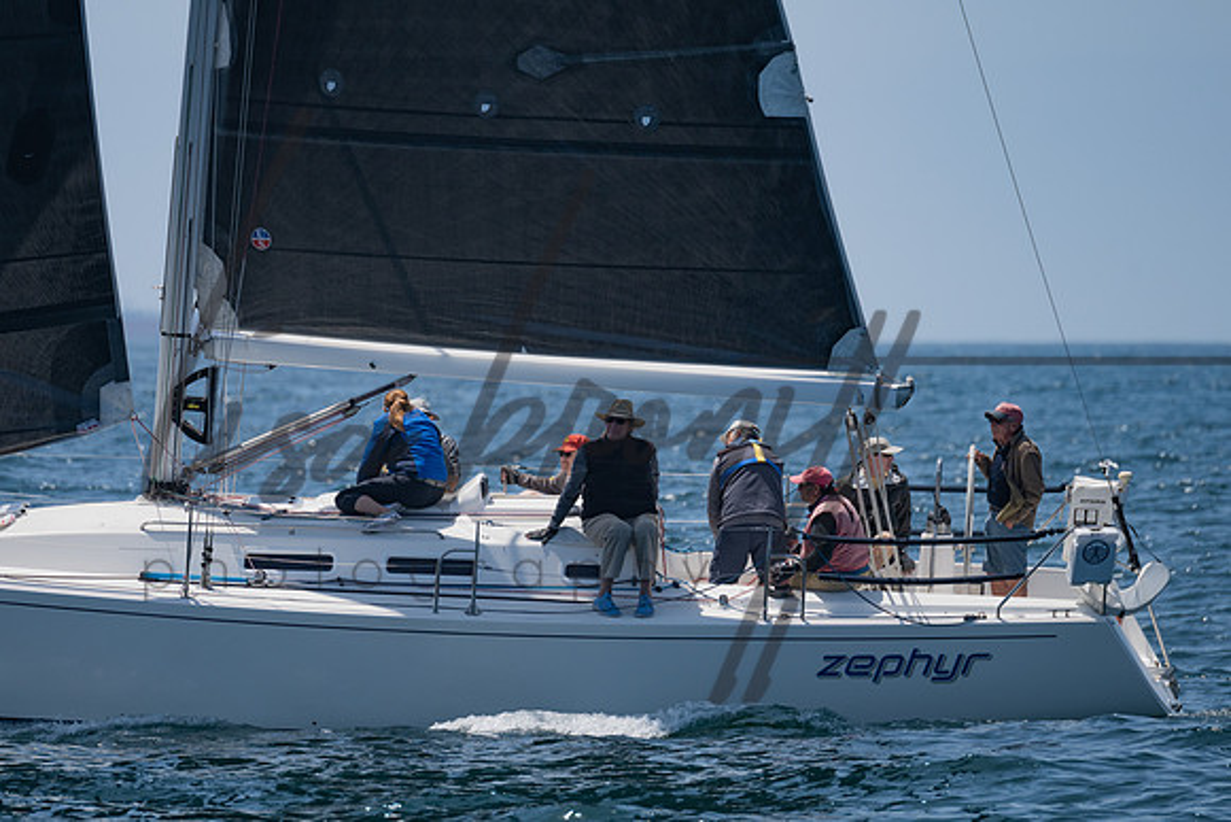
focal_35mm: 519
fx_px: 17745
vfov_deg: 2.7
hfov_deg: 4.0
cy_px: 446
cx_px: 561
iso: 250
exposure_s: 1/2000
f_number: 6.3
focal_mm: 400
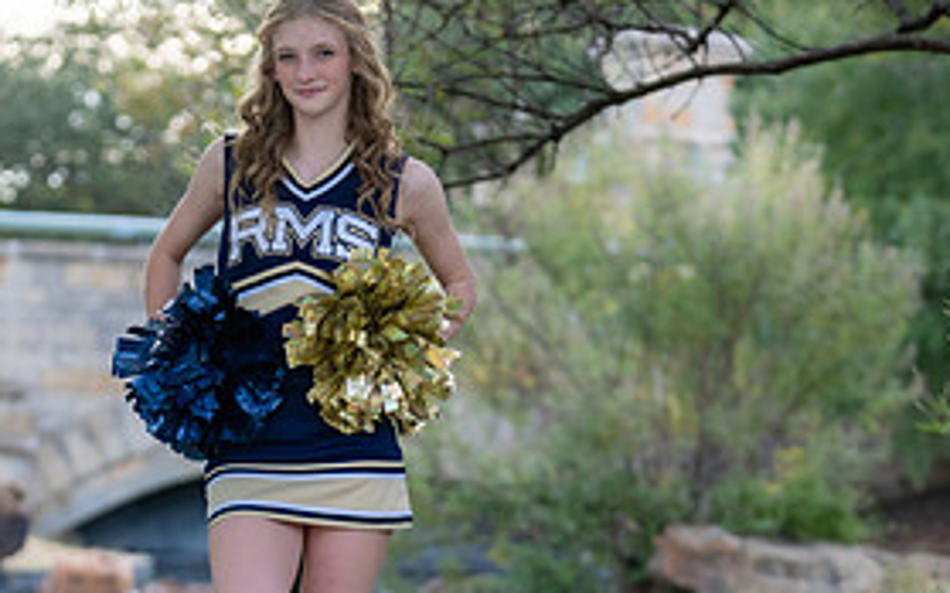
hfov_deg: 12.5
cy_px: 433
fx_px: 4347
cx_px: 296
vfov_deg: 7.8
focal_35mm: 168
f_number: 2.8
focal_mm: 79
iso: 200
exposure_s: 1/320
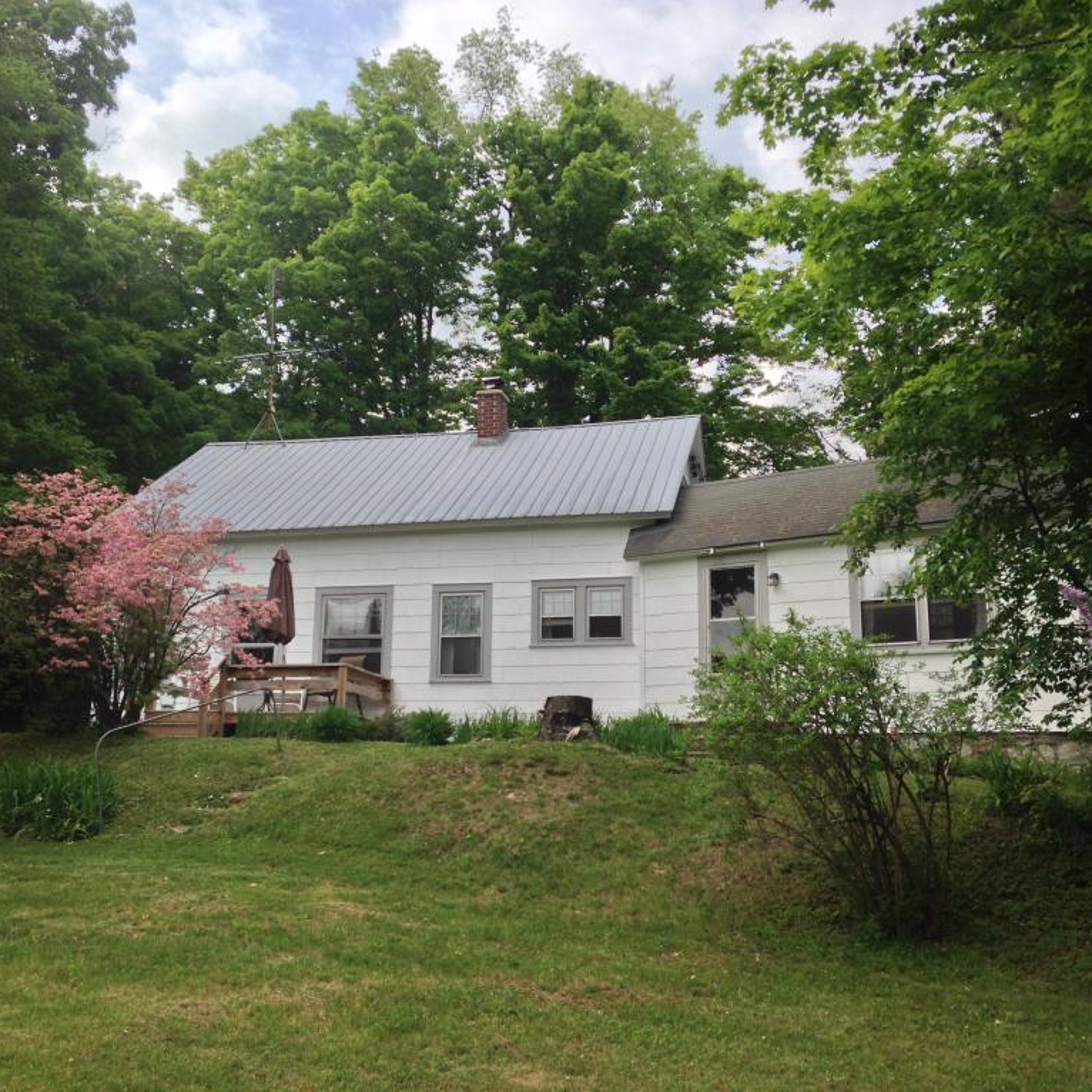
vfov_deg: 42.8
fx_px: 1392
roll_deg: -0.5
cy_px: 546
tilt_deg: +9.2
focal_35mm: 39
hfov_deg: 42.8
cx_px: 493
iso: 50
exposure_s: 1/704
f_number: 2.4
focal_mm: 4.12
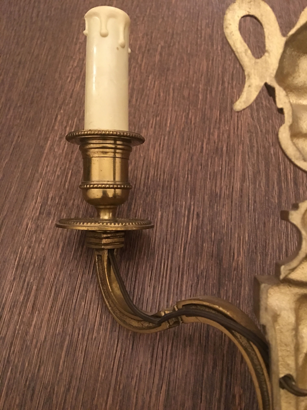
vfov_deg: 61.7
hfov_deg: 48.2
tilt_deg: -64.9
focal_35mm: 29
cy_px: 205
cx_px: 154
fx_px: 343
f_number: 2.2
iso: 160
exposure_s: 1/8
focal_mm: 4.15
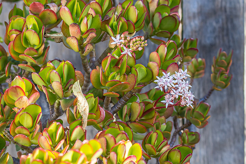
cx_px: 98
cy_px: 101
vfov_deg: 4.4
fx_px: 2144
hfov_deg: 6.6
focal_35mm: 314
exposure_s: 1/250
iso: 400
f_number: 7.1
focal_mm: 170
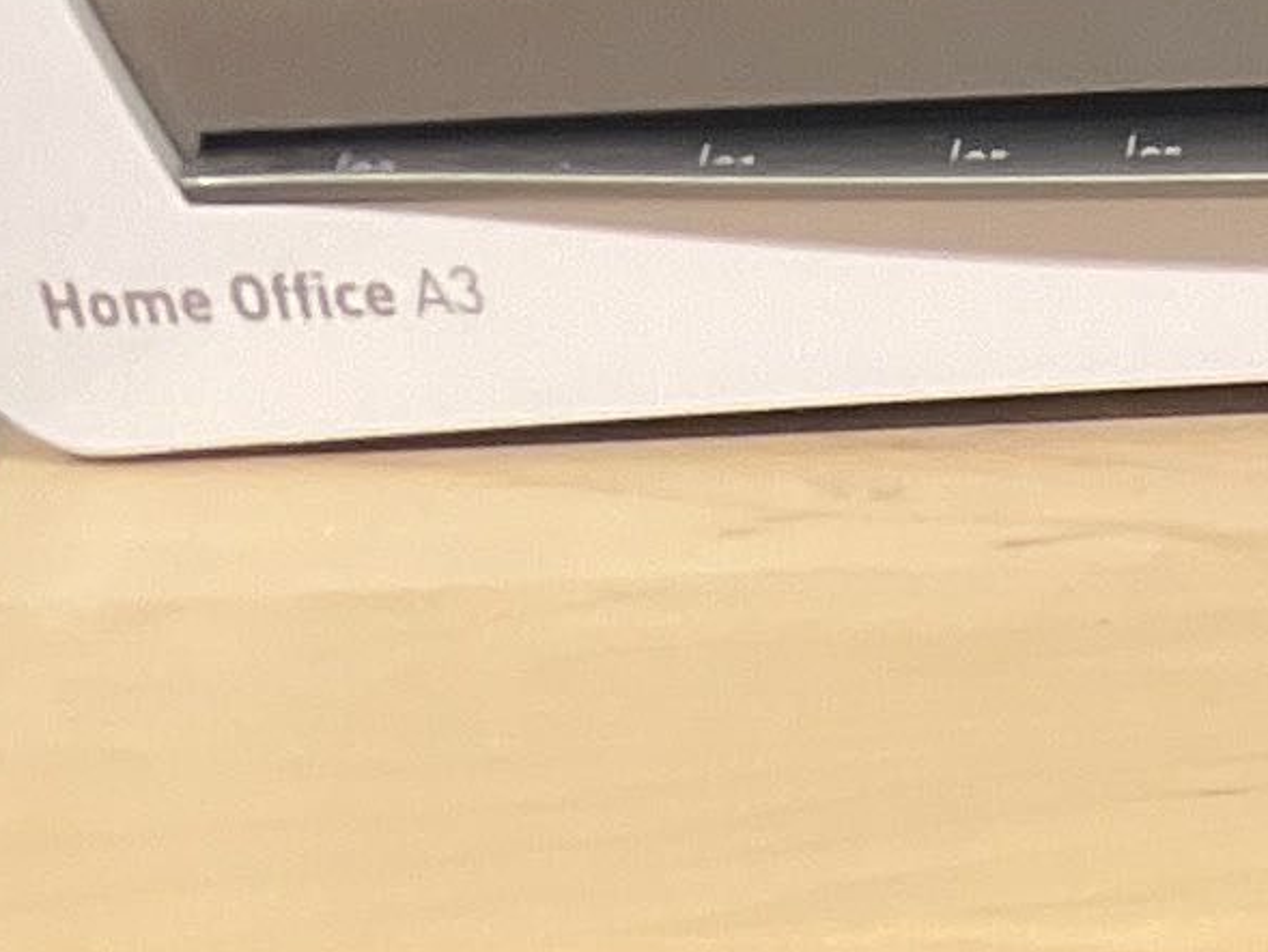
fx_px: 6522
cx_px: 3593
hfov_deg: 9.2
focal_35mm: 178
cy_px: 3194
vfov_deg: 7.1
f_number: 1.5
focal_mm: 5.7
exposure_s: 1/50
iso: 125
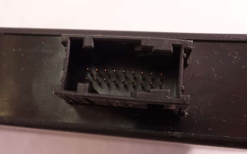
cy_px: 65
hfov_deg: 41.6
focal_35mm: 48
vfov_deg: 26.8
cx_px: 95
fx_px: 323
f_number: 5
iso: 500
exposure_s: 1/30
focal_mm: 10.4
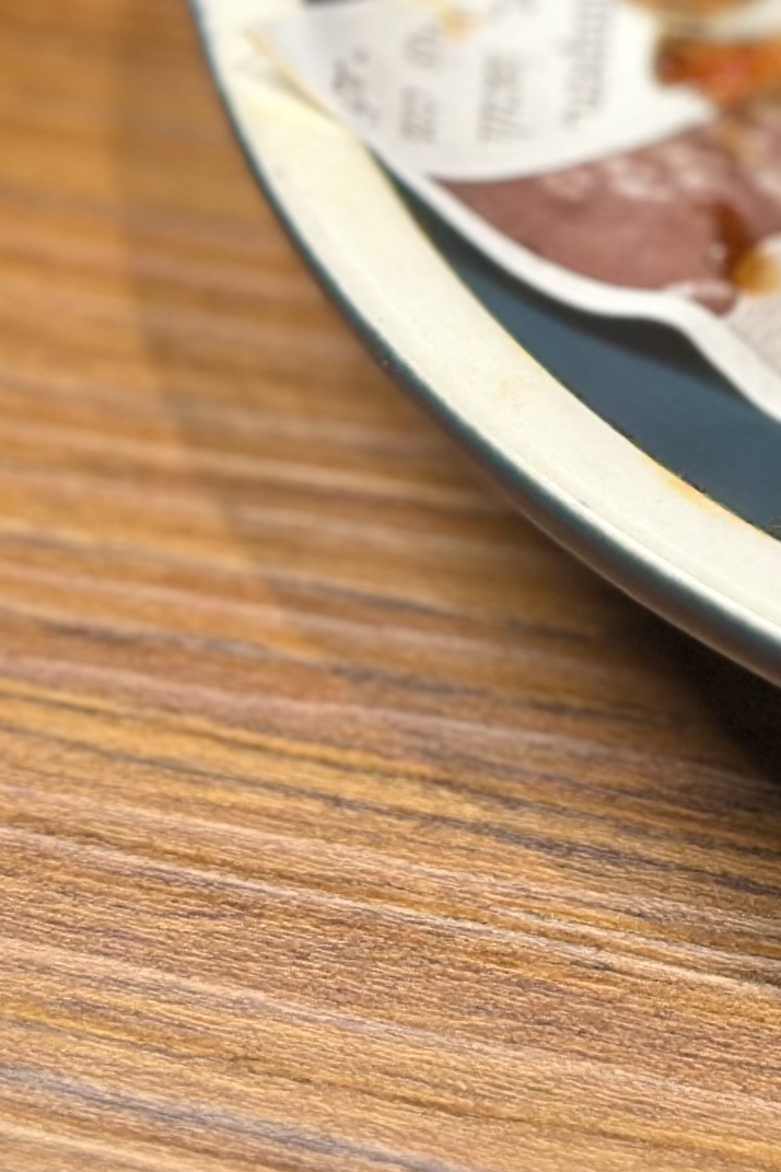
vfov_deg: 10.7
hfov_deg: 6.8
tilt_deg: -36.3
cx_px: 2010
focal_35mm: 188
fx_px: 6117
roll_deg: +0.9
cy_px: -423
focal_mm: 6.86
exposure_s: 1/120
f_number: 1.78
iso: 125
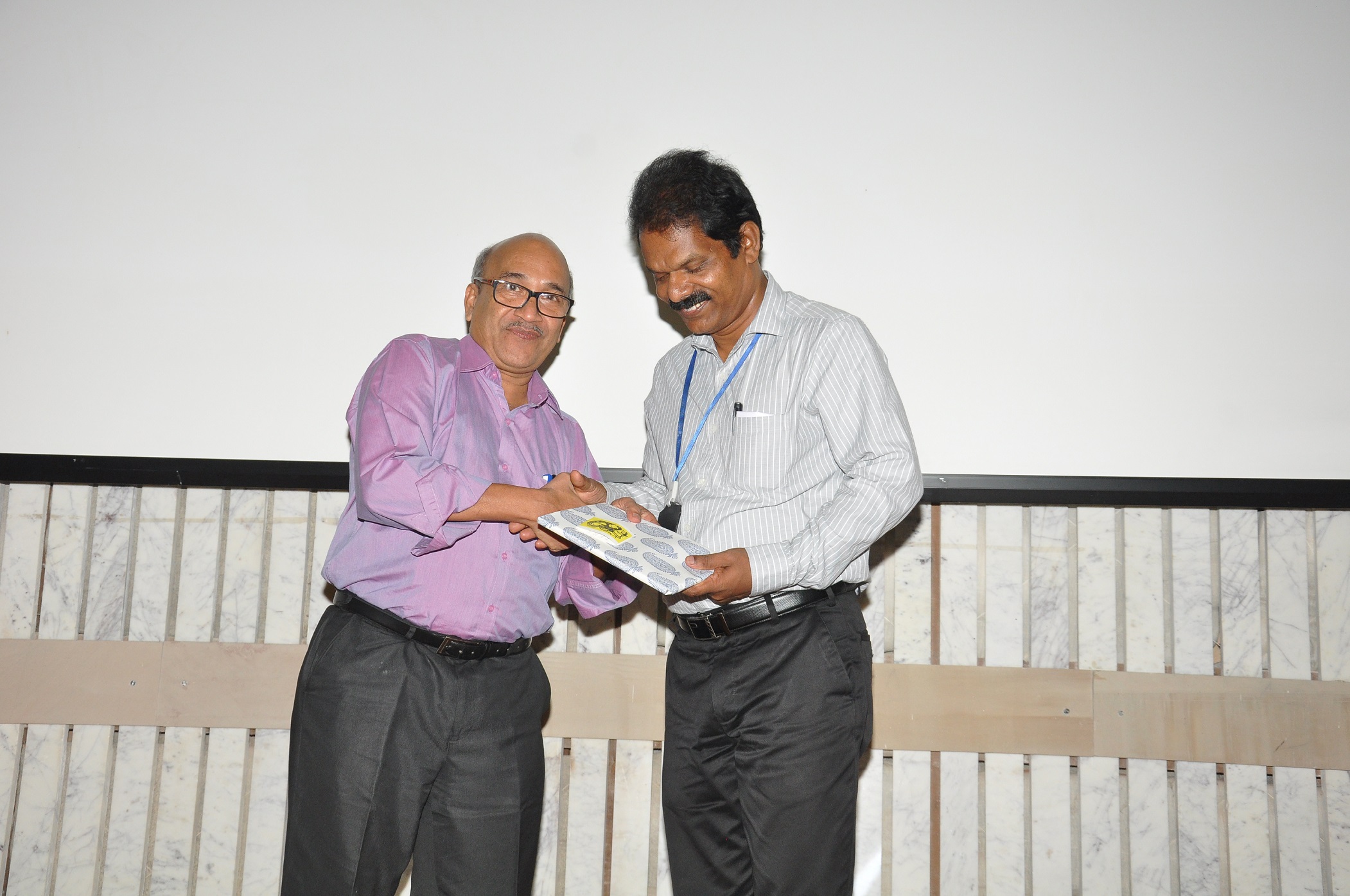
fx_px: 1798
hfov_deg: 41.2
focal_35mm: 48
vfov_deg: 28.0
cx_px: 675
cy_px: 448
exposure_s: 1/125
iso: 1000
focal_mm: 32
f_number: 7.1
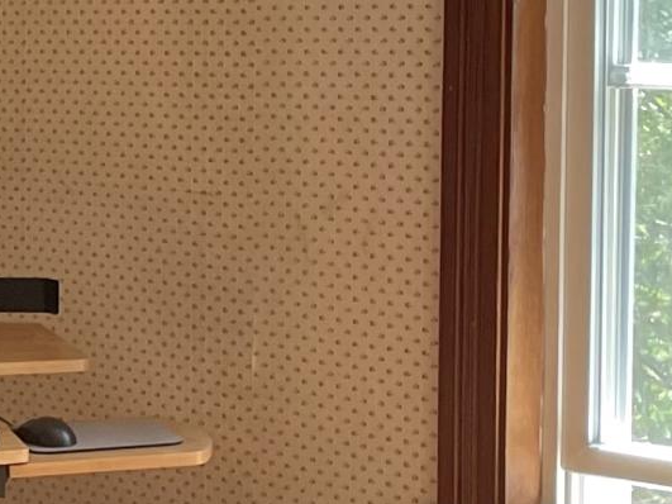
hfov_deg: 12.6
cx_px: -416
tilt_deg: -2.6
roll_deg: +0.9
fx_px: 2853
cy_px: 199
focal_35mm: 147
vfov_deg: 10.1
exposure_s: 1/121
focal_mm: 4.2
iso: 100
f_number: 1.6
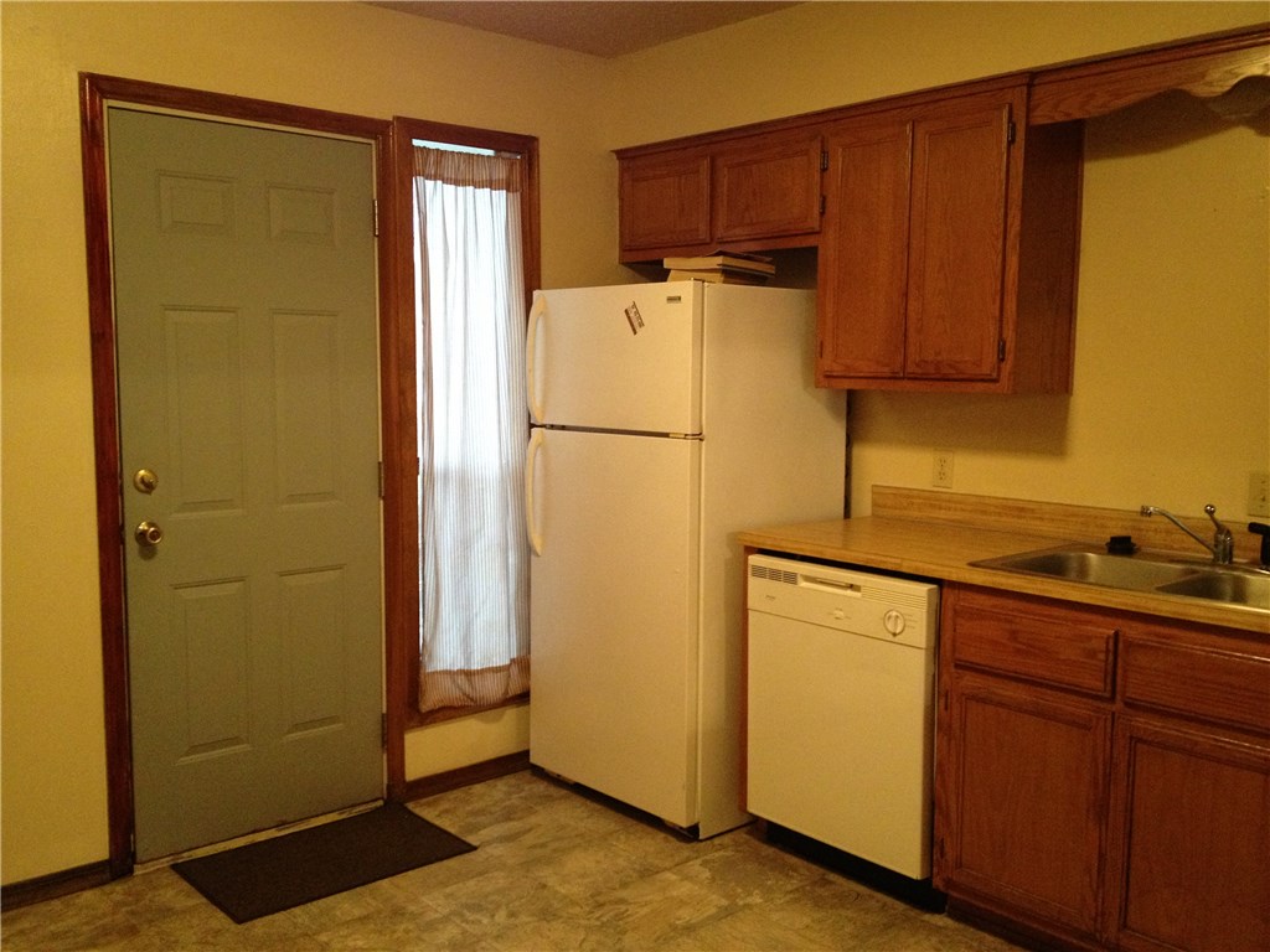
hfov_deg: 52.6
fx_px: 1284
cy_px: 476
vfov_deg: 40.7
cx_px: 635
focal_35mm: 35
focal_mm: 4.28
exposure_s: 1/20
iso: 320
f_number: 2.4
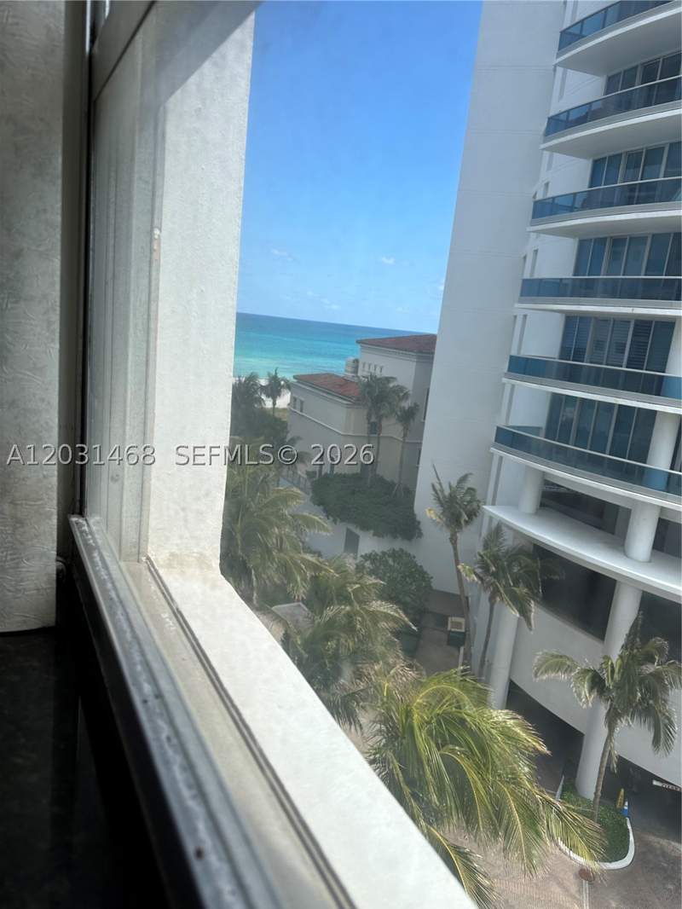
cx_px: 341
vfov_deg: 71.6
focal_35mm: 24
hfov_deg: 56.8
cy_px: 454
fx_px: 630
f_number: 1.78
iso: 80
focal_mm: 6.86
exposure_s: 1/3058
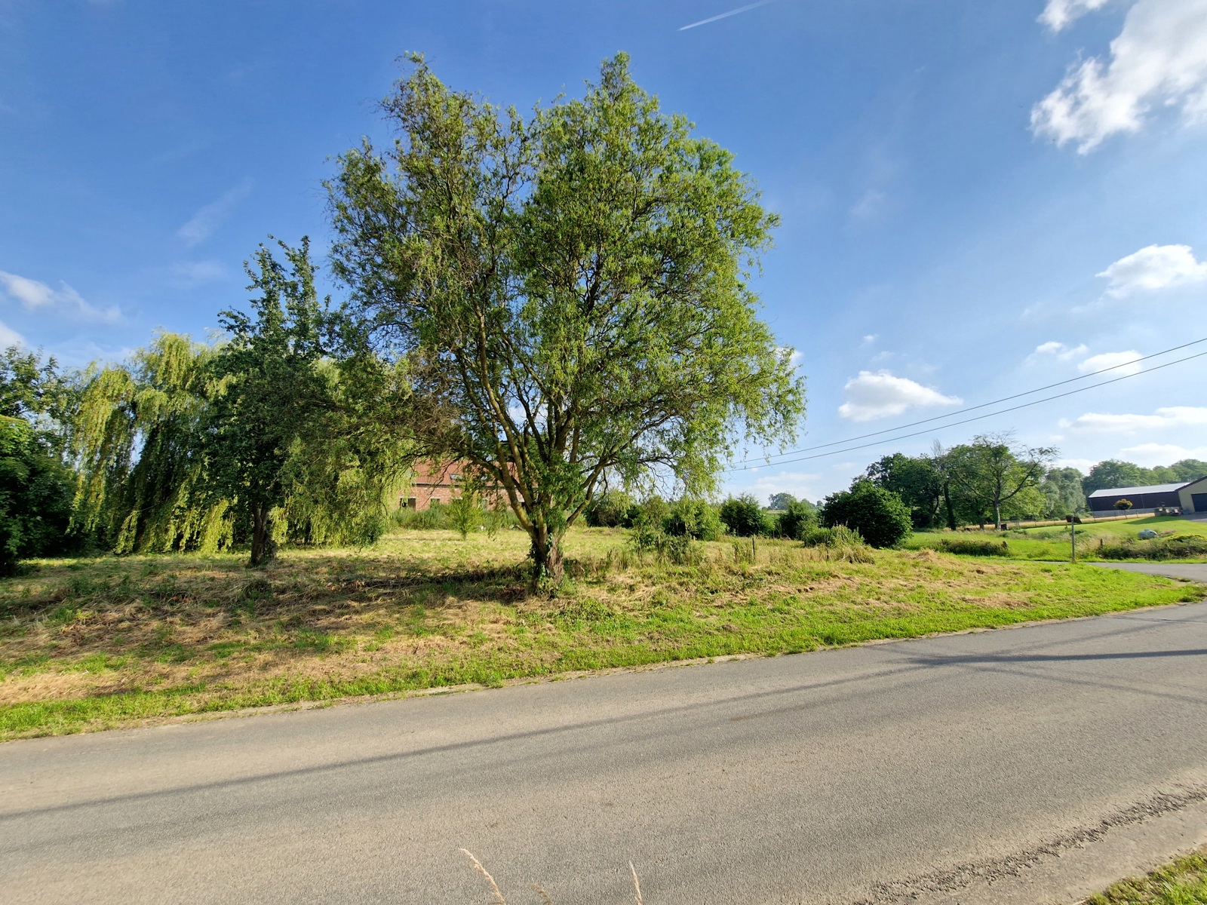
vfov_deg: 89.9
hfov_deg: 106.2
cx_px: 604
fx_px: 453
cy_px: 452
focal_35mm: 13
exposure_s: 1/470
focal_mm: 2.2
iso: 50
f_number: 2.2
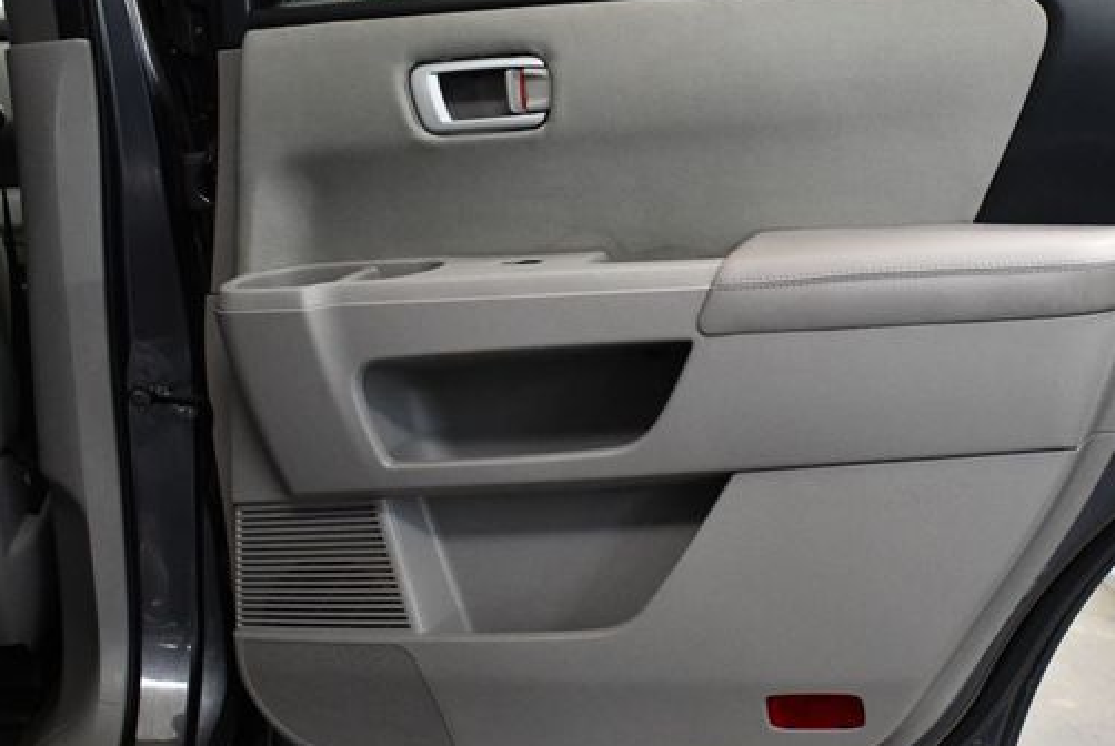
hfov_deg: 38.6
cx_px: 689
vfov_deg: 26.5
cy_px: 393
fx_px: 1581
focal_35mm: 51
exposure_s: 1/125
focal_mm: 20
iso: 2800
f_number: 3.5
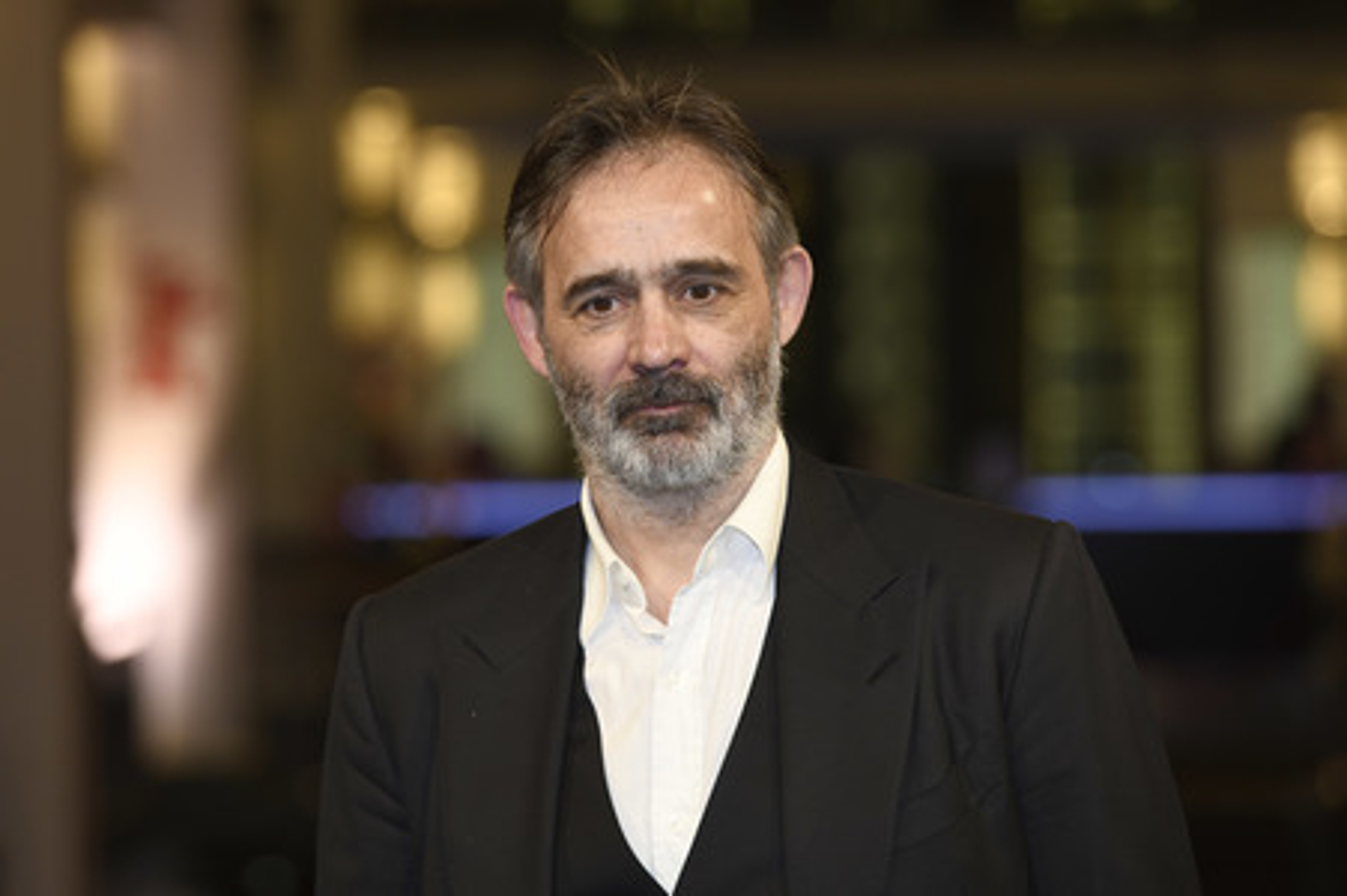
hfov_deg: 11.8
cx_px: 674
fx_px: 6543
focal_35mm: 175
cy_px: 448
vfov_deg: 7.8
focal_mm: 175
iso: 1000
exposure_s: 1/320
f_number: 4.5
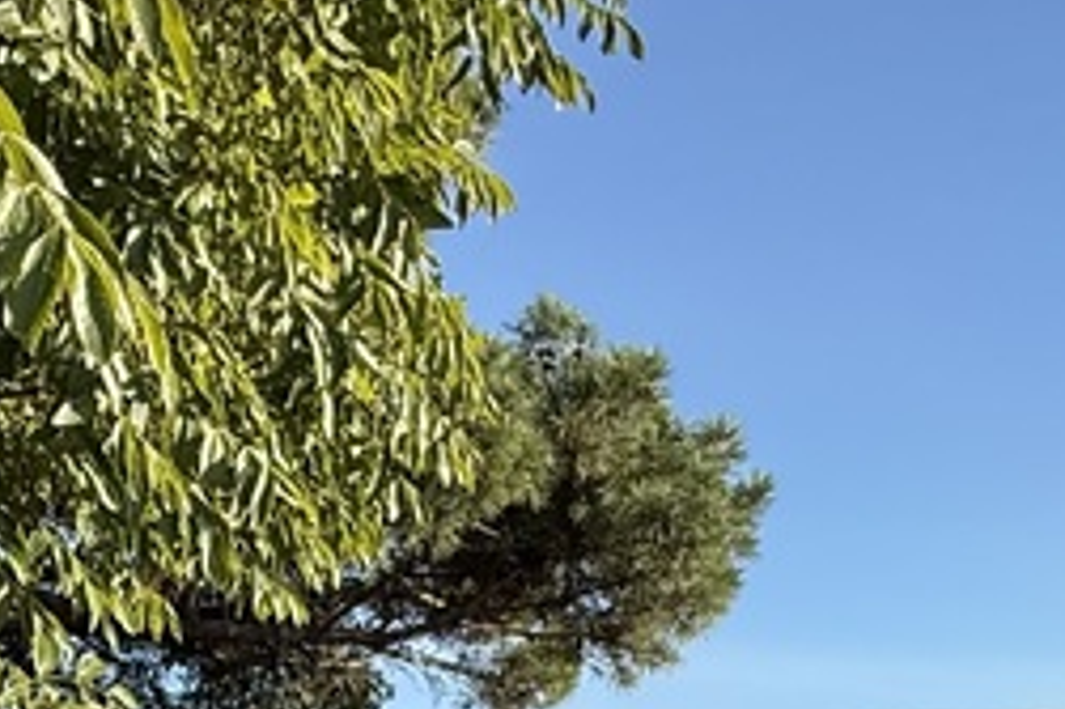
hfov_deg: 30.1
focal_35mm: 67
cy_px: 1078
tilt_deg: -3.0
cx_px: 592
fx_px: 1981
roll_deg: +0.0
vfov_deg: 18.0
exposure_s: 1/985
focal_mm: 2.22
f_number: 2.2
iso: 50
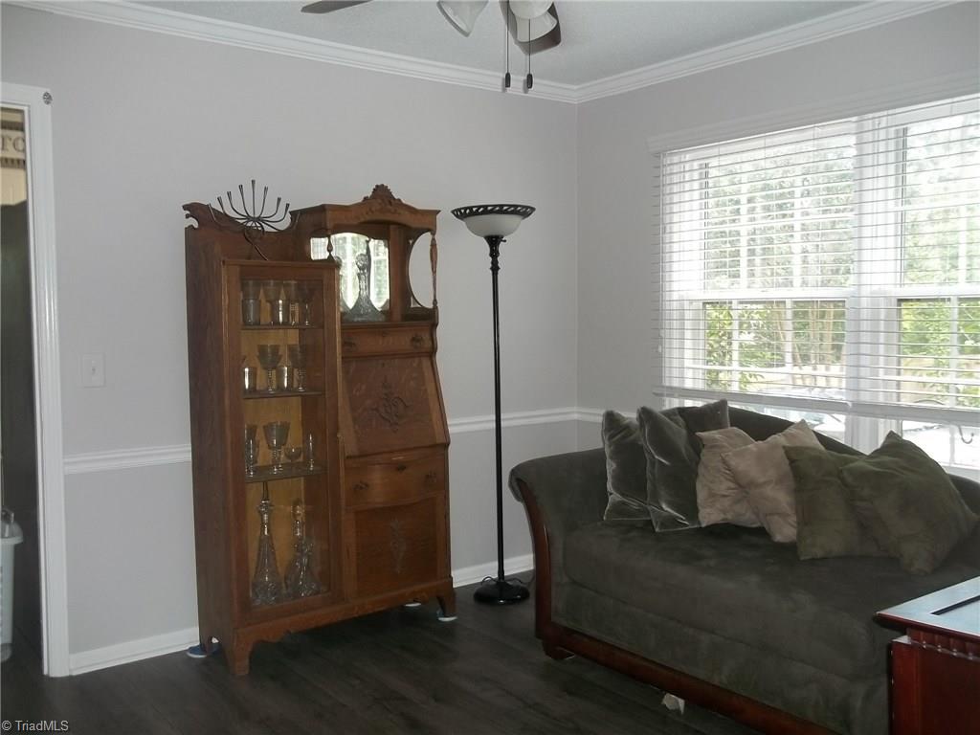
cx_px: 490
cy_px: 368
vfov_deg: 44.2
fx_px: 906
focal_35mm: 32
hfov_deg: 56.8
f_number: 2.9
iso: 160
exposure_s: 1/30
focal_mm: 5.7
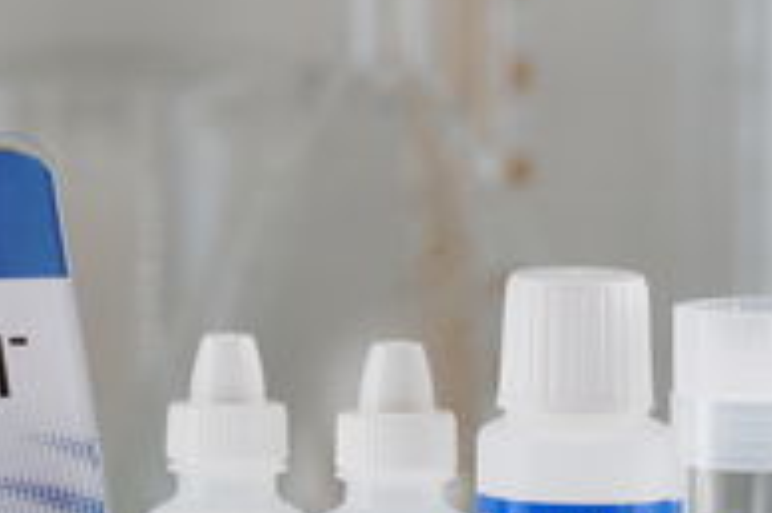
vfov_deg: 2.6
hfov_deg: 3.9
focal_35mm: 522
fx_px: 11190
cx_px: 80
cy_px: 312
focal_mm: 135
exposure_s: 1/100
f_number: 8
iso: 100
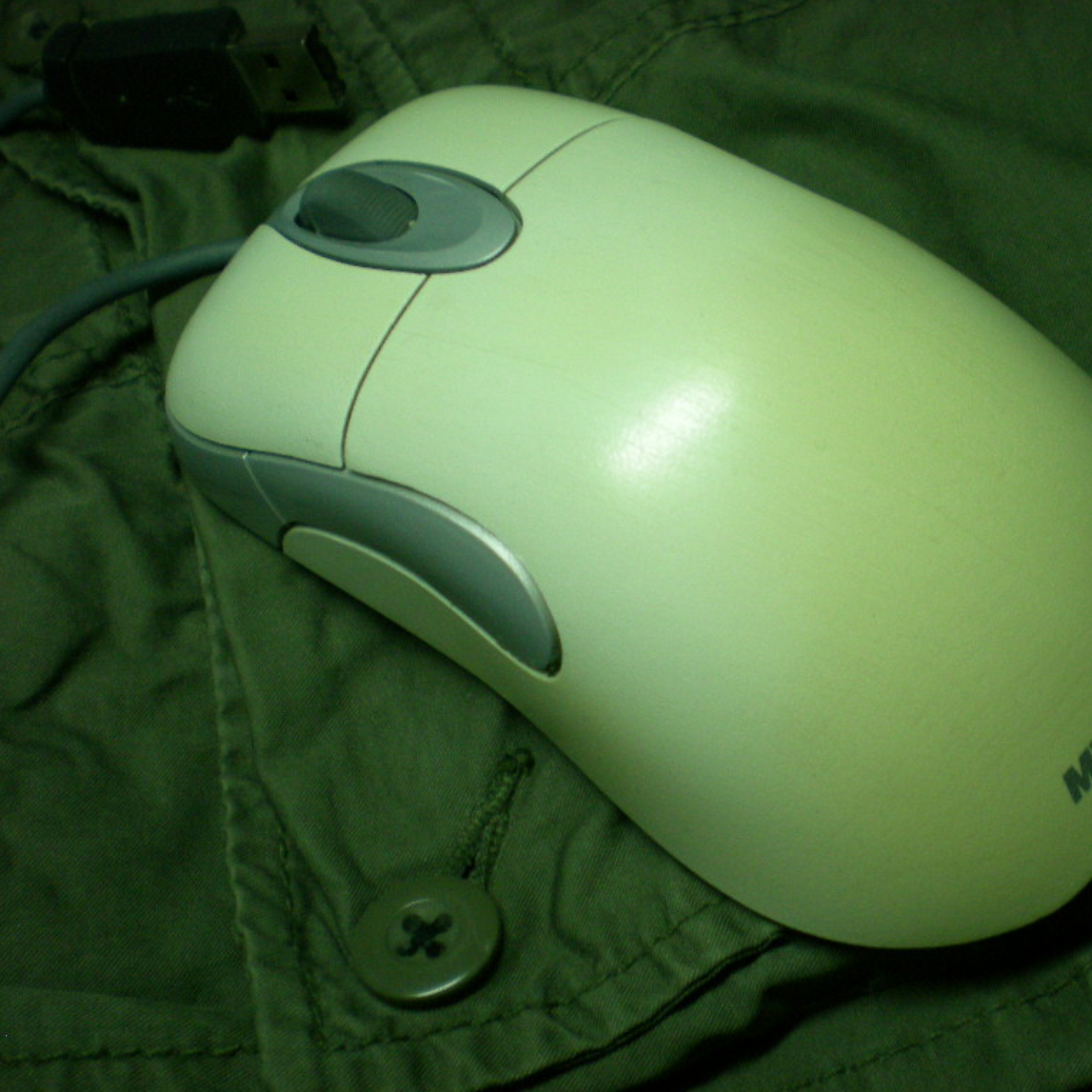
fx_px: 1606
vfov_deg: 37.6
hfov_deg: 37.3
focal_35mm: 45
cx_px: 679
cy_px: 547
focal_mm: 6.3
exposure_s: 1/25.7
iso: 200
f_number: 3.1
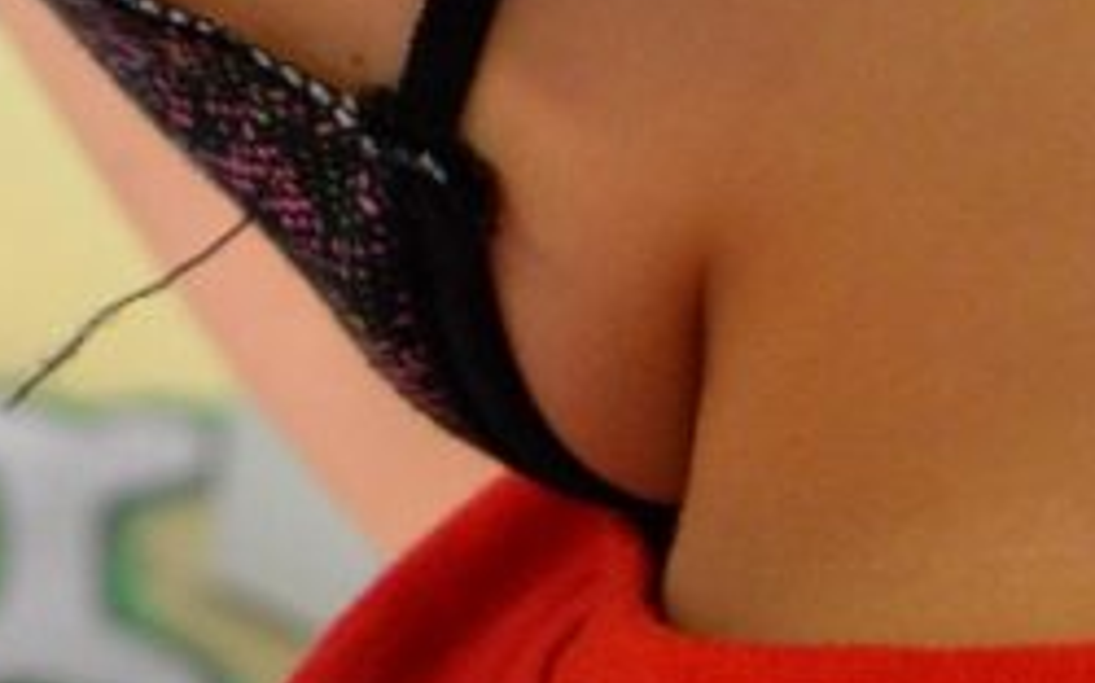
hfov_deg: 9.4
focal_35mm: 220
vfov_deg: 5.8
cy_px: -591
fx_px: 6562
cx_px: -337
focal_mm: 30
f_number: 4.2
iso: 1100
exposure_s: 1/60
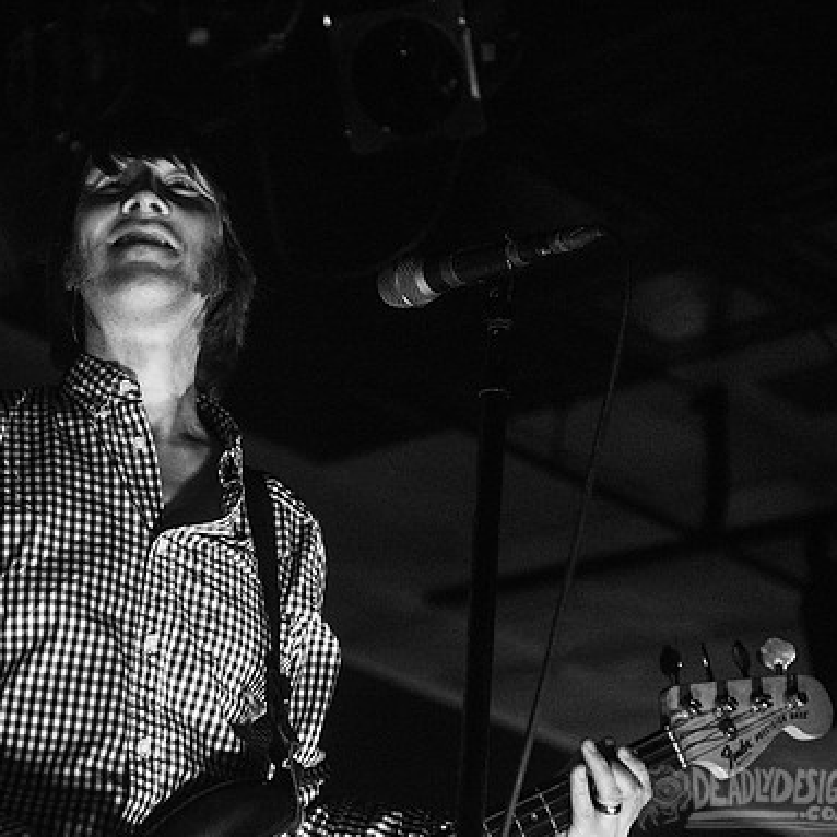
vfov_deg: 19.3
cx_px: 258
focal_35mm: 90
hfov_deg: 19.2
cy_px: 421
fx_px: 2462
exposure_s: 1/125
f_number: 3.2
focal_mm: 70
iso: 3200
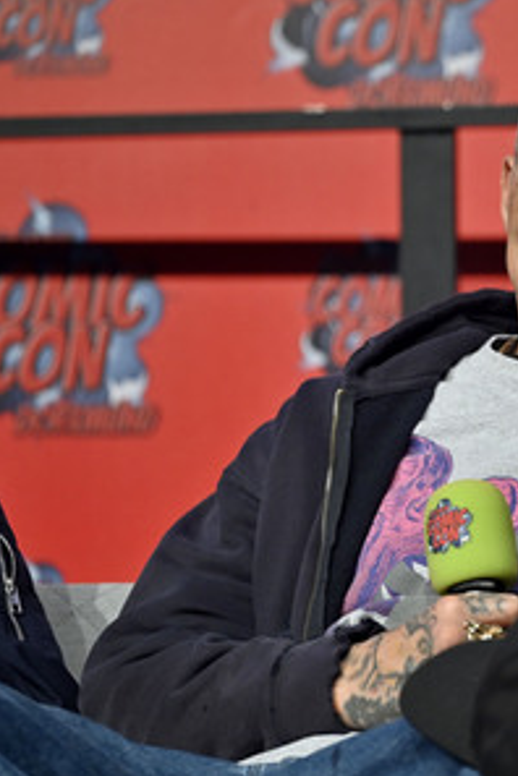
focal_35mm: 303
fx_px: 6539
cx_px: 525
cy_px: 389
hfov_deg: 4.5
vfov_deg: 6.8
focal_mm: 200
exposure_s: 1/400
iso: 1000
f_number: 2.8
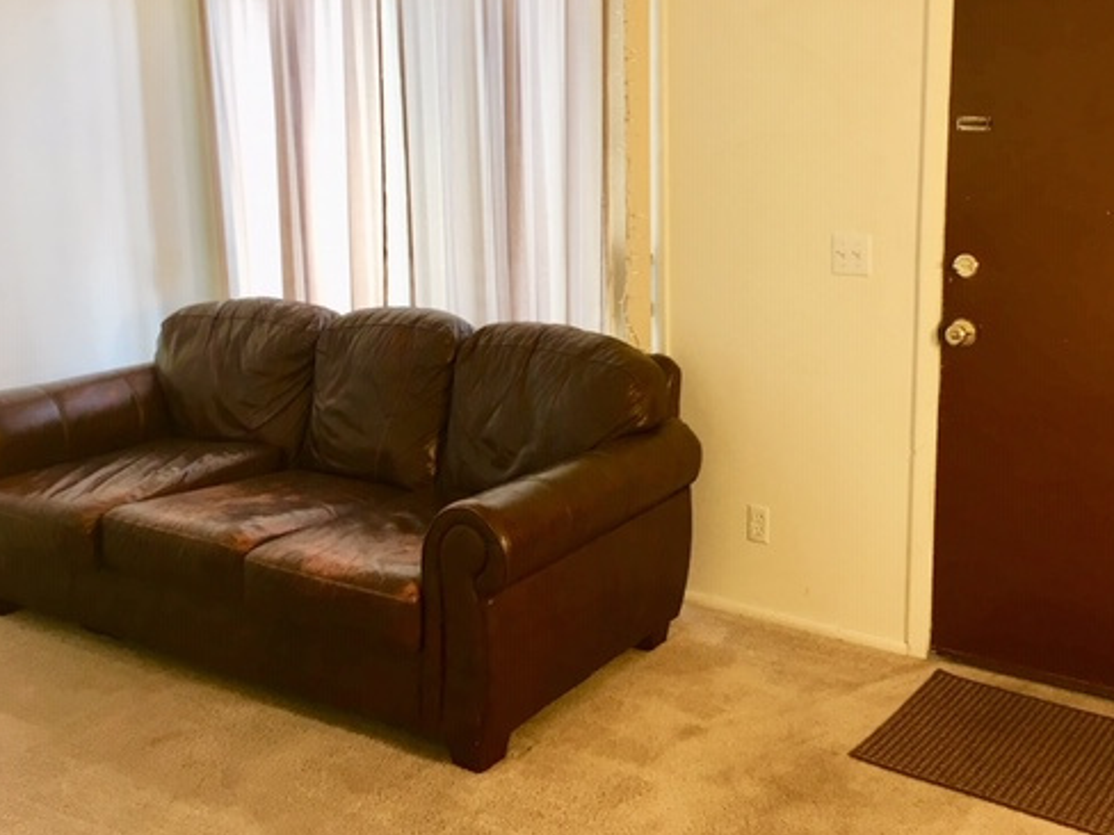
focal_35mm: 38
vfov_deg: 37.6
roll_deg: +0.3
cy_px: 338
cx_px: 703
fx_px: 1223
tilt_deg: -11.7
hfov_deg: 48.5
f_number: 2.2
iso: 80
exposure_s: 1/30
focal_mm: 4.15
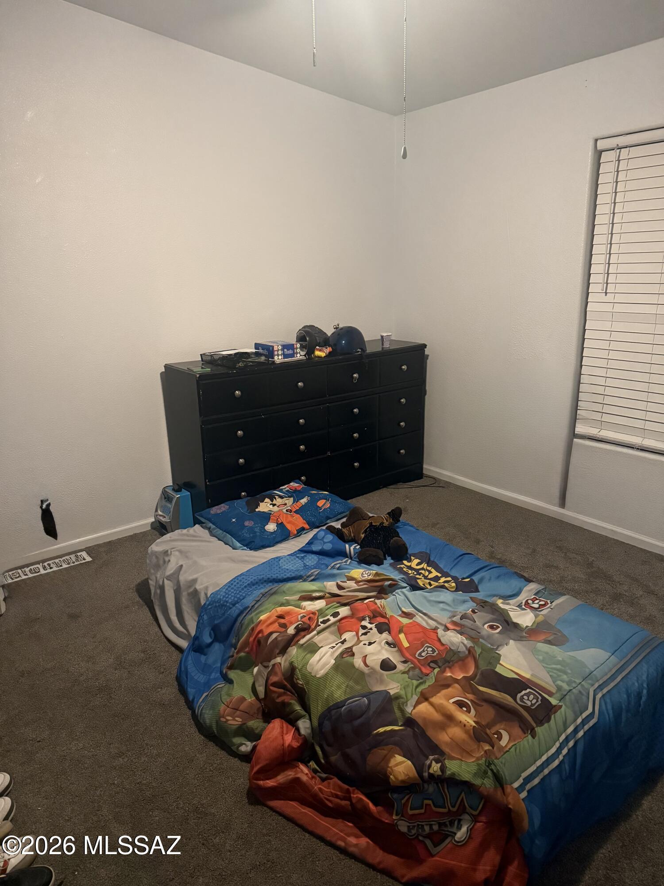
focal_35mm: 24
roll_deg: +1.8
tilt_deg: -15.5
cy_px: 443
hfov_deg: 56.8
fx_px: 614
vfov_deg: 71.6
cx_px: 332
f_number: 1.78
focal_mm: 6.76
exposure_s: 1/34
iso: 1000
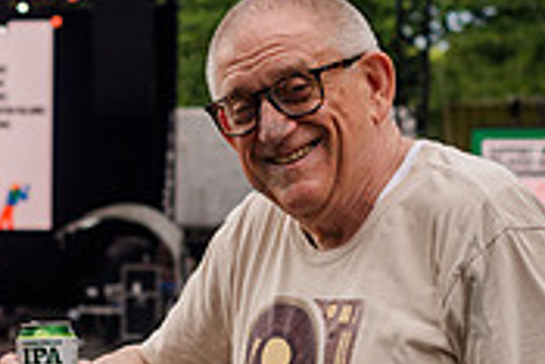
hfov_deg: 16.8
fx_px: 1758
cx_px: -131
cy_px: 288
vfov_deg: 11.8
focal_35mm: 116
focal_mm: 35
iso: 400
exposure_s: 1/1600
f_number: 3.5
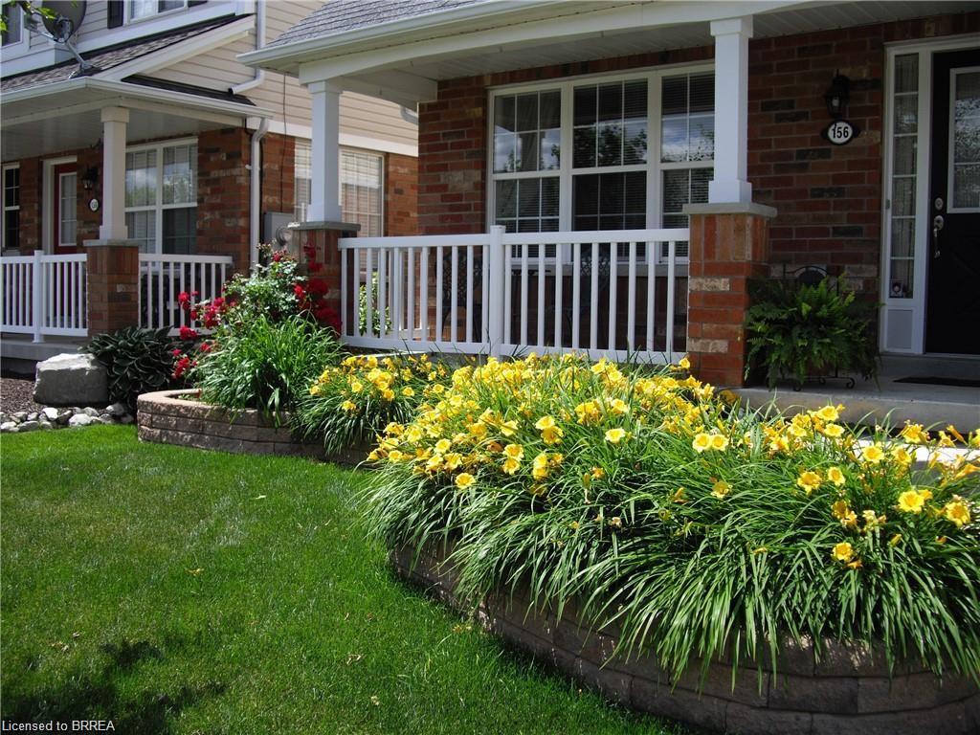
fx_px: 1076
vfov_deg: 37.7
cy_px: 368
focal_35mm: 38
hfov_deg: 49.0
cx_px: 490
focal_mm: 7.9
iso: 64
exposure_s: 1/800
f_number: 2.8
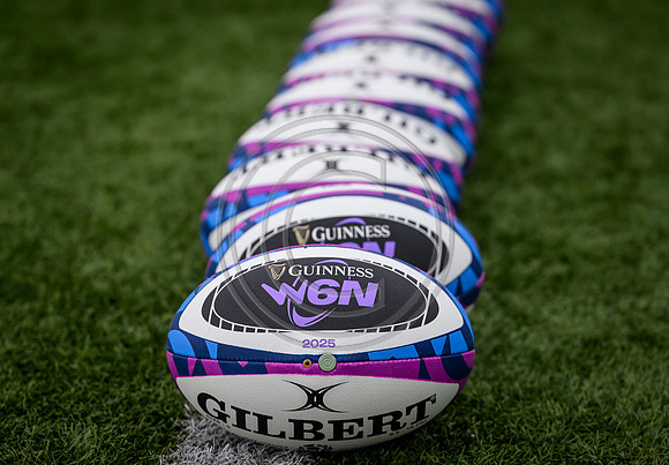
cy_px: 255
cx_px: 325
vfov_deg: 13.7
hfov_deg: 19.7
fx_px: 1931
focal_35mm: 103
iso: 500
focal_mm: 91
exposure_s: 1/5000
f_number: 3.2
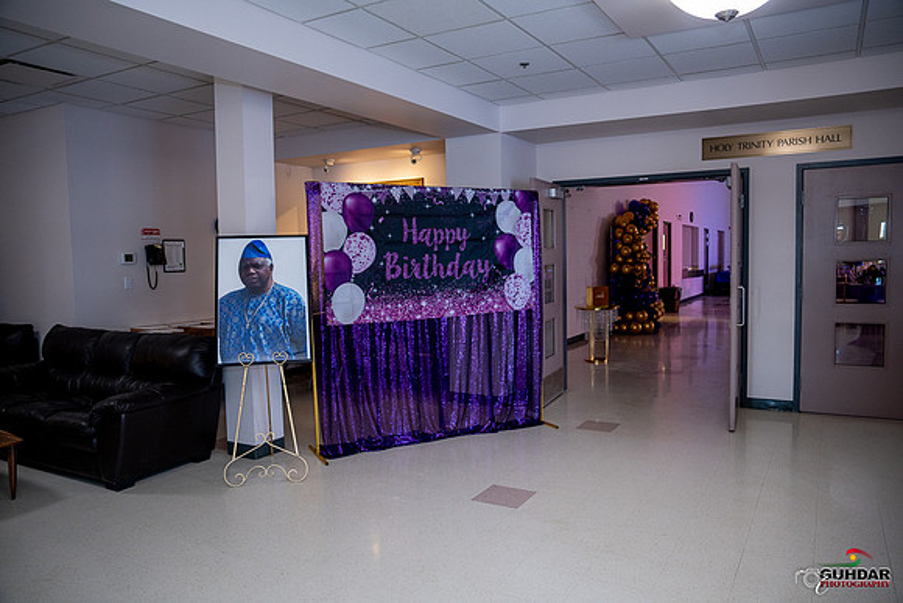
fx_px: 627
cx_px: 452
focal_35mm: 25
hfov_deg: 71.5
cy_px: 302
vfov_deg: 51.3
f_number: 2.8
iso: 1000
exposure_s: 1/125
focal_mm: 25
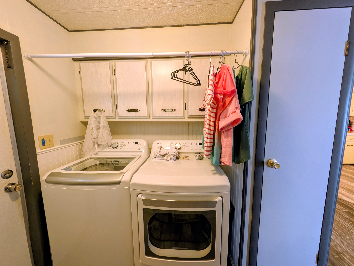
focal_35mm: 12
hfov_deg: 110.5
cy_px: 133
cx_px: 177
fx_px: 123
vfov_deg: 94.6
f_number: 1.95
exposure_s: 1/24
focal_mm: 2.23
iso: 182
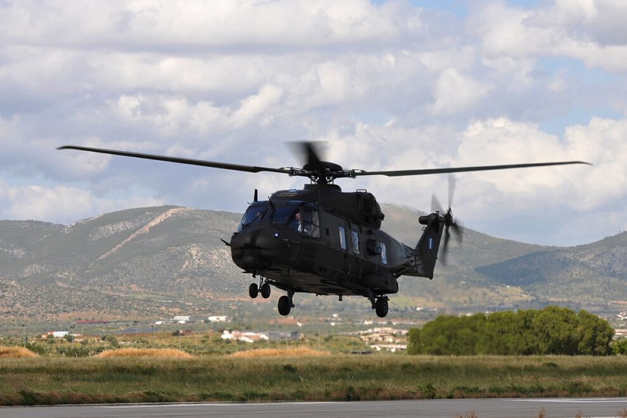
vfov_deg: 8.3
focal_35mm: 165
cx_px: 314
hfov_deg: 12.5
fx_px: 2874
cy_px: 209
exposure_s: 1/250
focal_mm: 110
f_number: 7.1
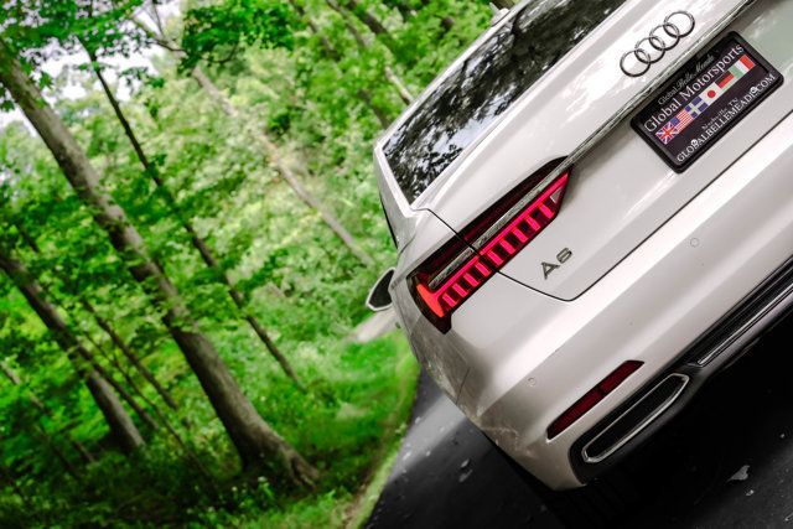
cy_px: 264
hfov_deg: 36.2
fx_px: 1212
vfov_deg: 24.6
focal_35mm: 55
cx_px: 396
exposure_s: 1/500
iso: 640
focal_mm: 55
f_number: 6.3
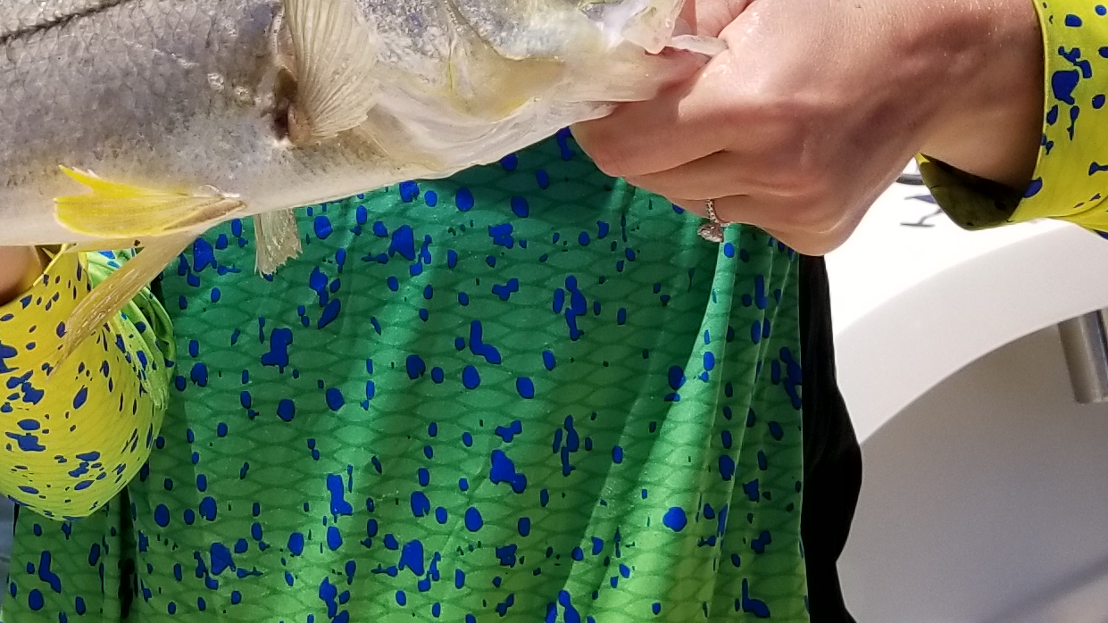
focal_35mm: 92
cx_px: 3
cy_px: -32
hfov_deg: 22.3
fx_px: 2703
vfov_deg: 12.9
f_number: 1.7
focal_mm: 4.25
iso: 50
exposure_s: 1/3384
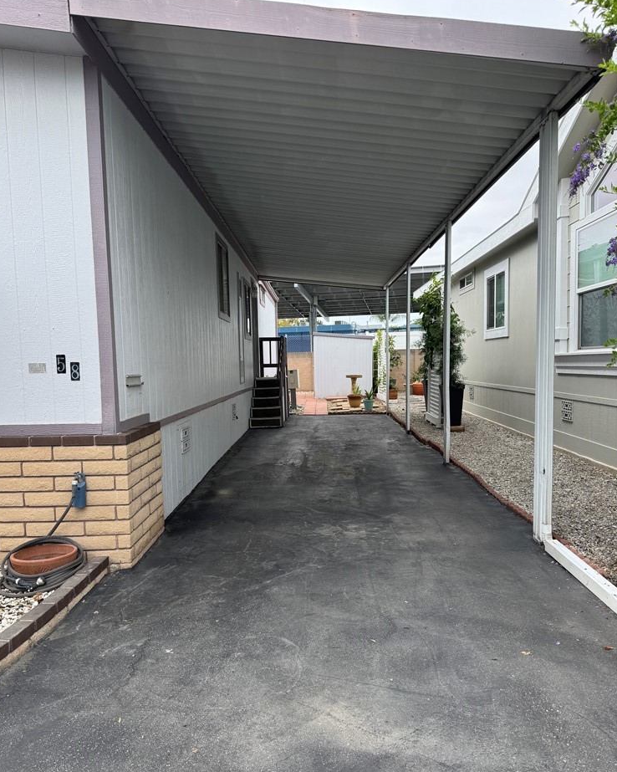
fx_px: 594
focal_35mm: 26
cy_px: 418
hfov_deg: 54.9
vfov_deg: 65.9
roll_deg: +2.7
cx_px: 299
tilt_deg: -4.8
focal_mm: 6.76
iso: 80
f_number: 1.78
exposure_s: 1/1215
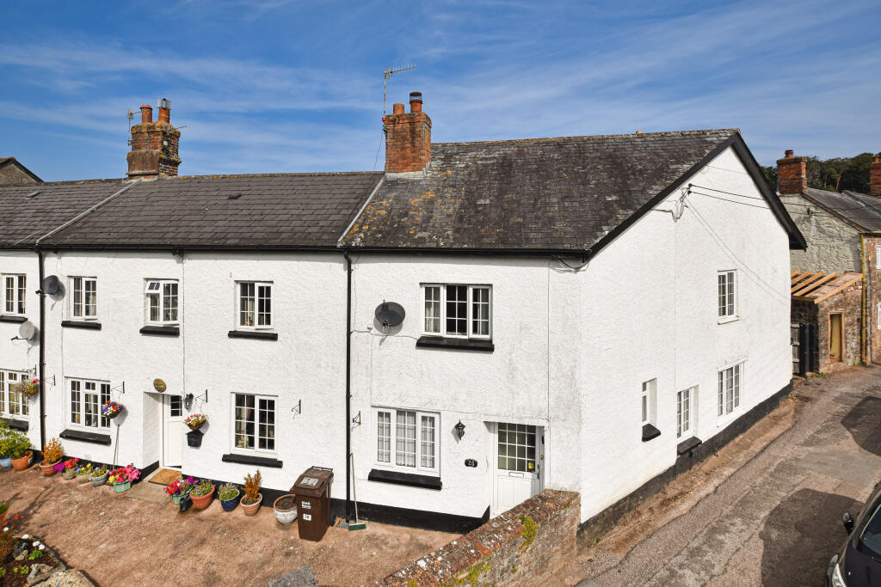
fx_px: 367
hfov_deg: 100.4
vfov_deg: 77.3
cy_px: 294
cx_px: 440
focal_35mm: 15
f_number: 9
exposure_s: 1/320
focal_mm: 10
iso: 100
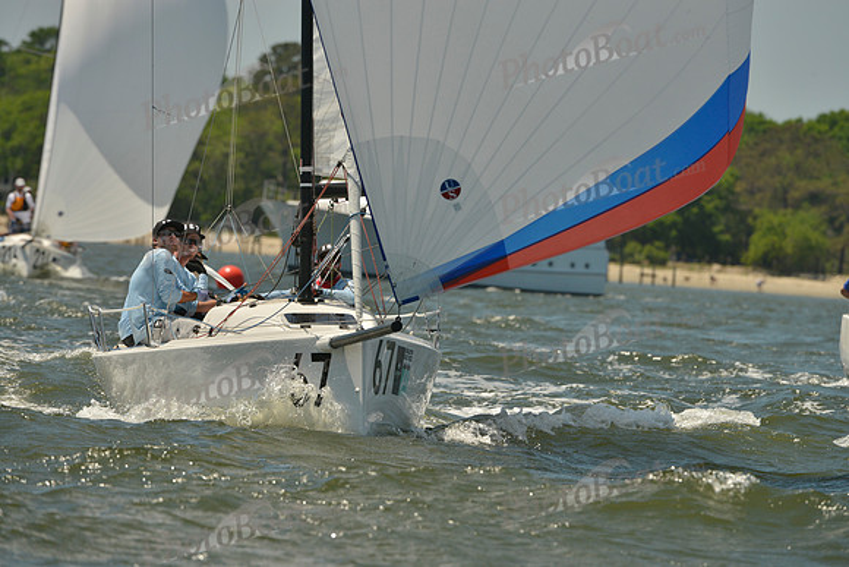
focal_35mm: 400
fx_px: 9435
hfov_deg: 5.2
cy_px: 284
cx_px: 424
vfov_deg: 3.4
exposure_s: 1/1250
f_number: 10
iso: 280
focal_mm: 400
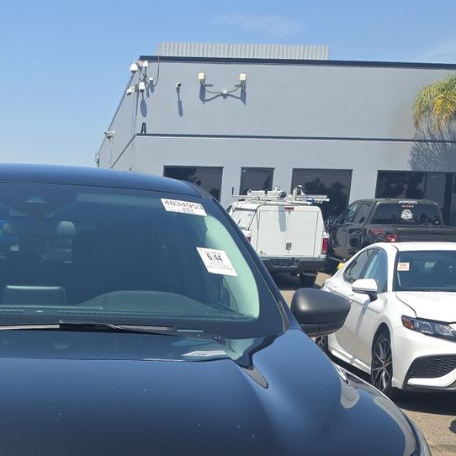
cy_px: 460
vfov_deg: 27.0
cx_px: 49
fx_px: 894
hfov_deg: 27.6
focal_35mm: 60
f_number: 1.4
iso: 64
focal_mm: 6.5
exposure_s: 1/5294
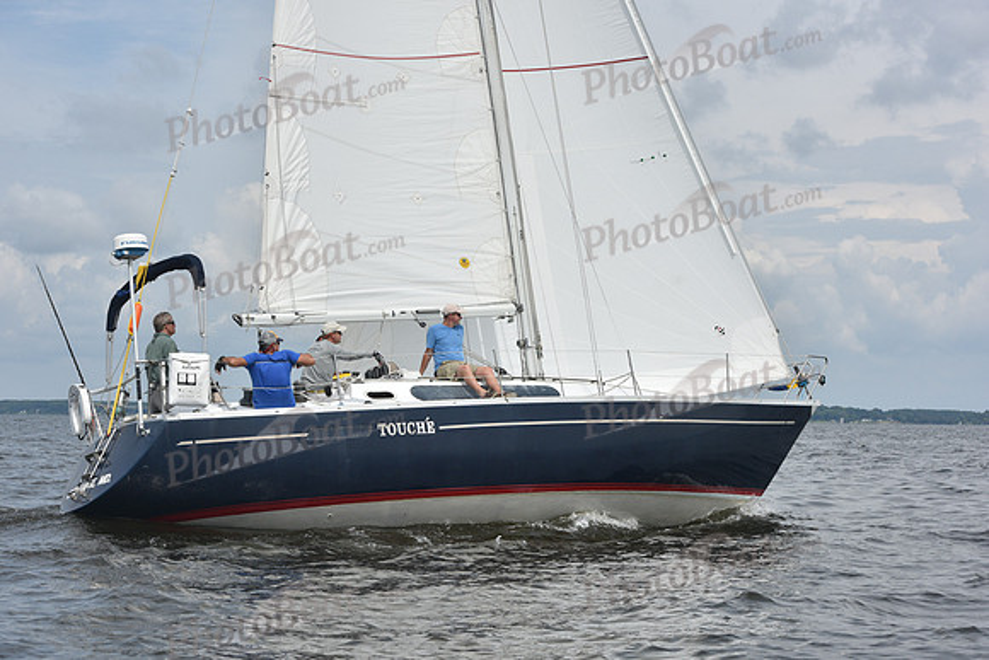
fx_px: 1923
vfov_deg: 19.5
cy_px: 330
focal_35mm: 70
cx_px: 494
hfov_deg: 28.8
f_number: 10
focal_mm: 70
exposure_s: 1/1250
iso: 320
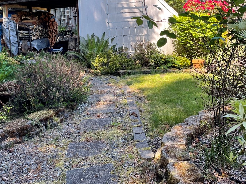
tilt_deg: -4.9
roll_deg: +1.7
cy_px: 44
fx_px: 291
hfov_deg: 45.1
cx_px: 163
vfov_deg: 34.3
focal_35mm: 41
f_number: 1.6
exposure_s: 1/498
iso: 32
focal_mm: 5.1
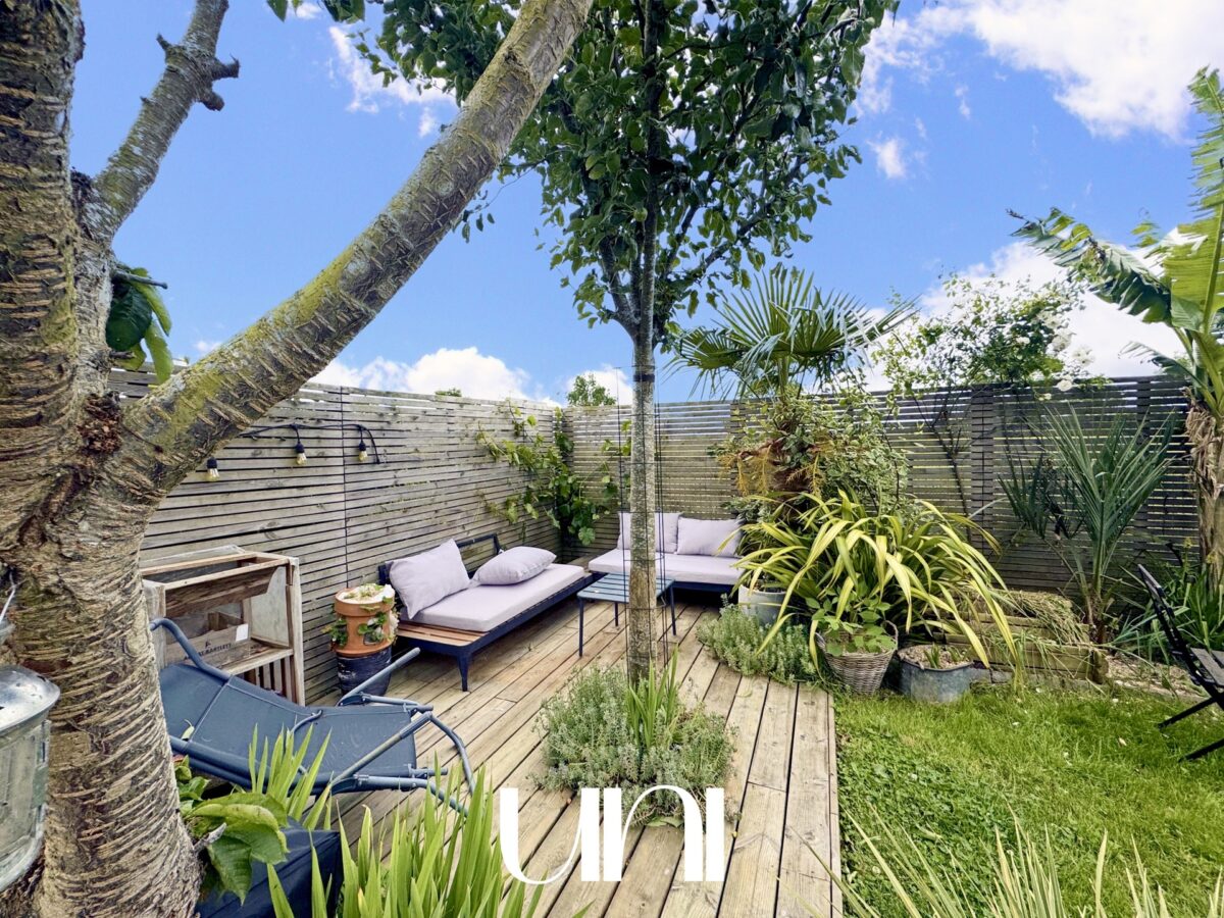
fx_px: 495
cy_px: 459
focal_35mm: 14
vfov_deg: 85.7
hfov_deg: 102.1
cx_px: 612
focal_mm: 2.22
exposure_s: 1/1709
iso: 50
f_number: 2.2
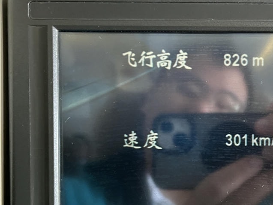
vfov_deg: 29.2
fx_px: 387
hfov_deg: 38.4
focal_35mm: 49
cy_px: 156
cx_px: 185
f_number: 1.6
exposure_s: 1/57
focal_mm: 5.1
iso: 400
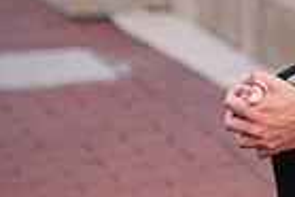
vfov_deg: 3.6
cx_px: 497
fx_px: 3092
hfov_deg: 5.4
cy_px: -41
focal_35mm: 377
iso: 400
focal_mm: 86
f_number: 2.8
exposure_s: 1/400
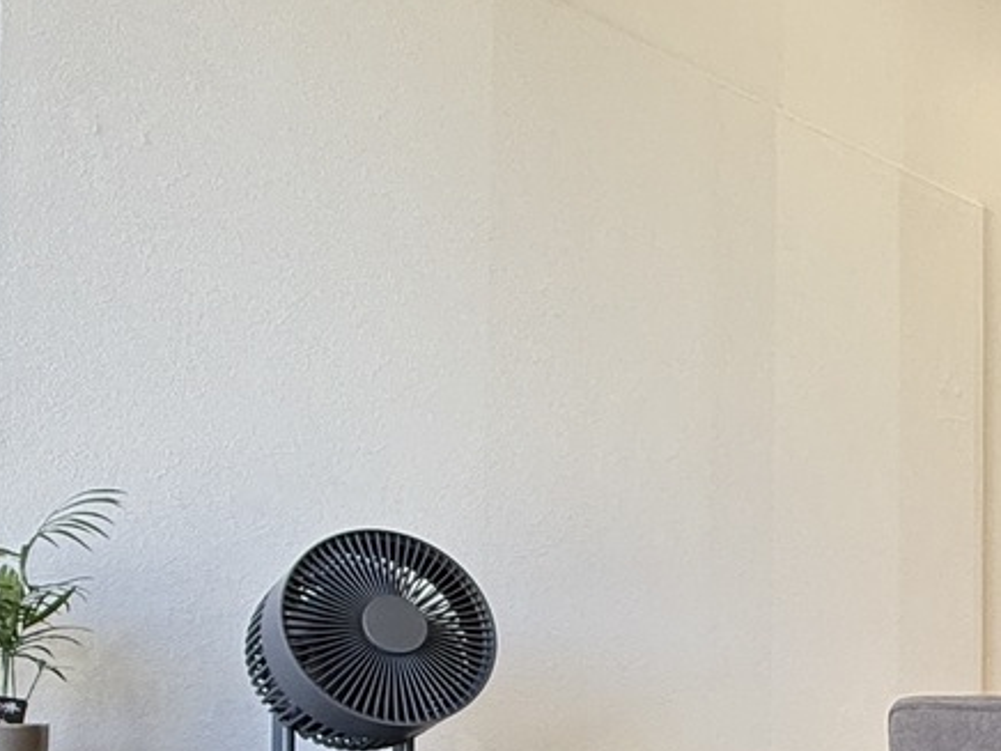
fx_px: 1504
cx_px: 1161
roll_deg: +0.4
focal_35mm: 52
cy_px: 632
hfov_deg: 31.6
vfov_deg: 27.3
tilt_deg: +3.5
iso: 200
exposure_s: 1/99
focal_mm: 2.22
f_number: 2.2
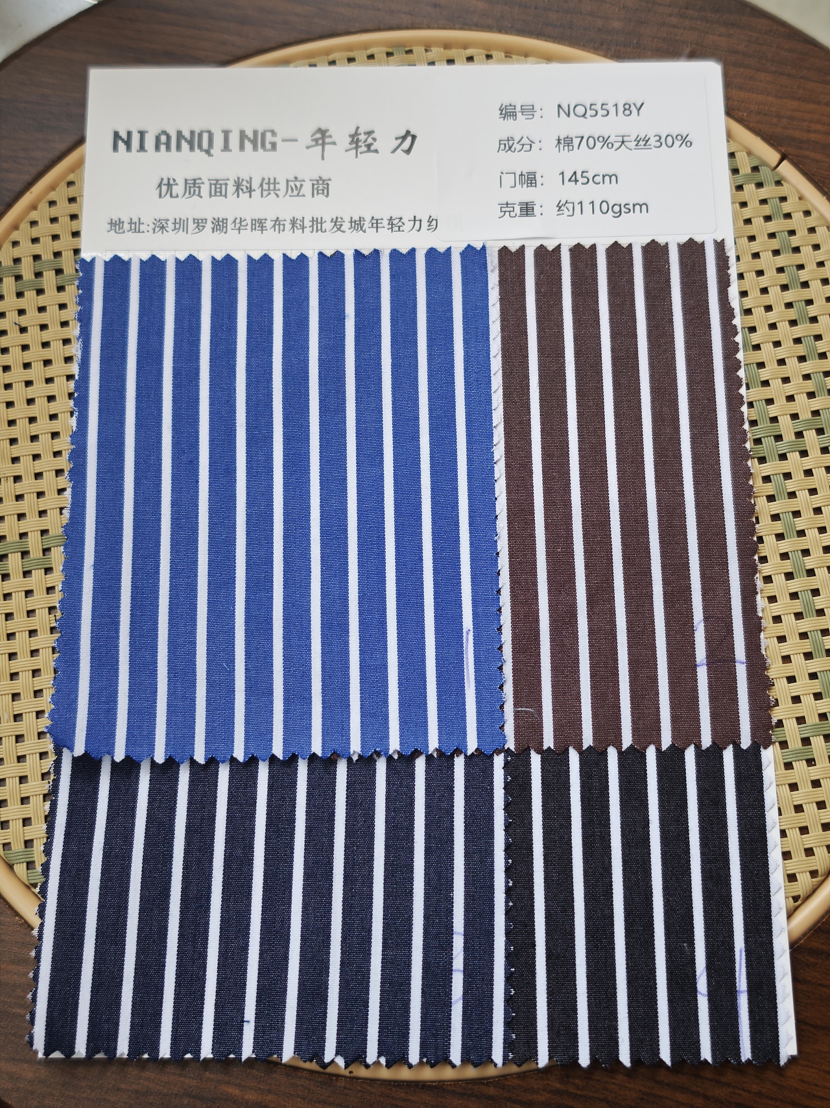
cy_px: 554
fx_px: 1503
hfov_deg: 30.9
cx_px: 415
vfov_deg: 40.4
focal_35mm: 47
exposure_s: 1/100
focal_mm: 6.68
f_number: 1.44
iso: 200
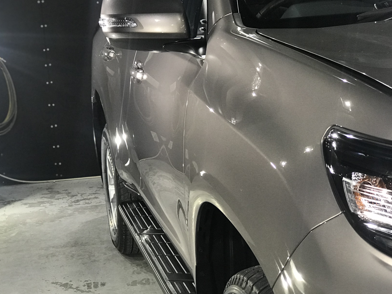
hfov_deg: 27.4
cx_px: 181
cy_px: 139
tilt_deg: -9.2
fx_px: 804
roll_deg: +4.5
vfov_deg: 20.7
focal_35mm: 71
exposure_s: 1/60
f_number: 2.8
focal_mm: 6.6
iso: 160
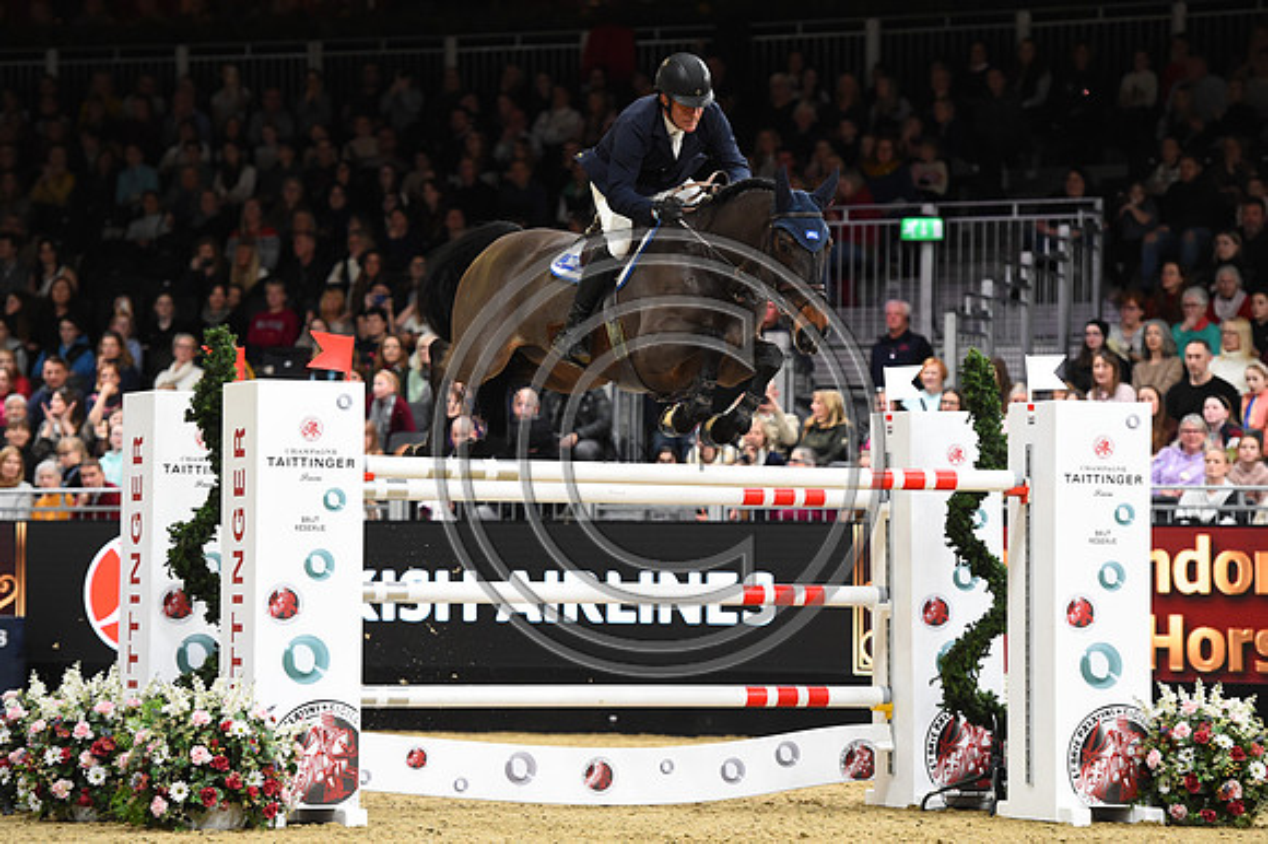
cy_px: 422
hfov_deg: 13.7
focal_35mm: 150
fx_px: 5280
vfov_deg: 9.1
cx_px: 634
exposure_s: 1/800
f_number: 3.5
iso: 5000
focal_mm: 150
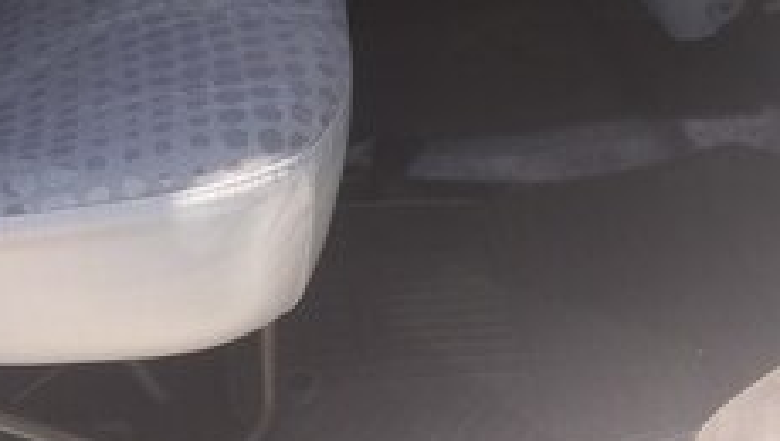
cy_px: -193
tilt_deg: -12.5
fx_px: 1408
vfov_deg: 16.4
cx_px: 275
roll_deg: +1.8
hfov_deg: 30.8
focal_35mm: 68
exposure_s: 1/275
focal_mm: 4.15
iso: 32
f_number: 2.2
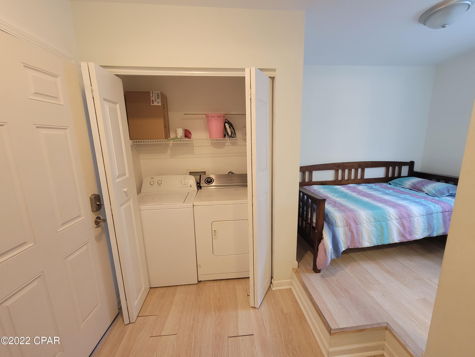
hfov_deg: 106.2
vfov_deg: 89.9
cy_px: 178
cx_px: 238
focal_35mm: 13
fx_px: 178
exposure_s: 1/60
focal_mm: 2.2
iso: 320
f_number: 2.2
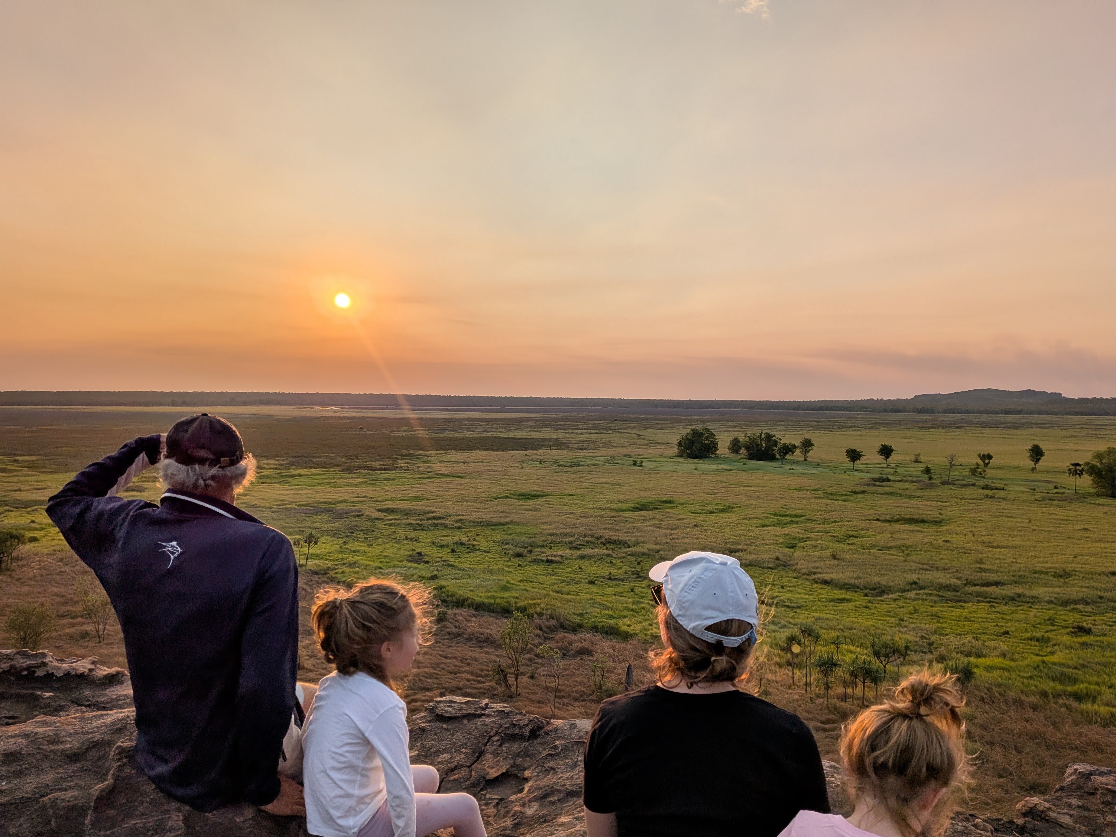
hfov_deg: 67.3
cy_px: 447
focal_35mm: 26
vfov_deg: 53.0
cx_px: 574
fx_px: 838
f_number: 1.7
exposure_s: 1/17544
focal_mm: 4.53
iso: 30
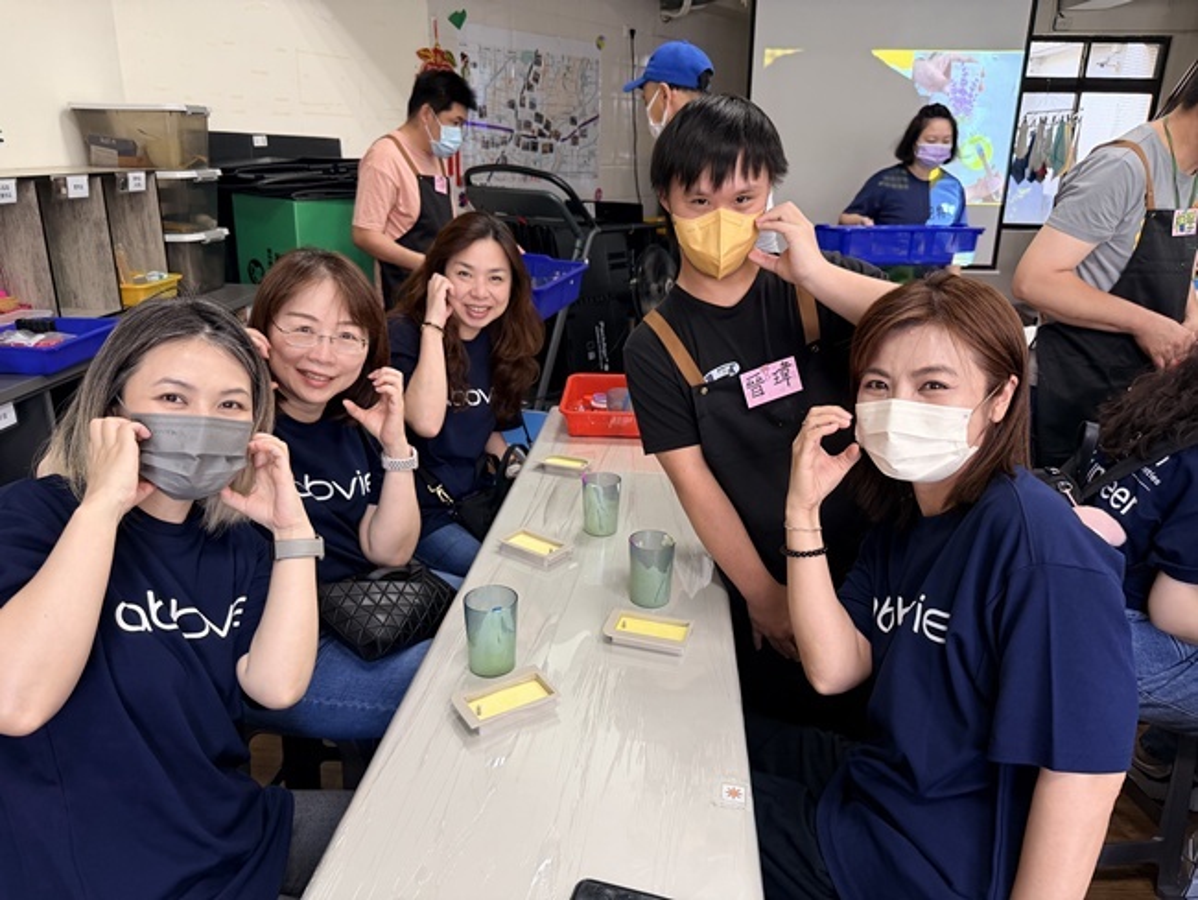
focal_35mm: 24
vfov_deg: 56.8
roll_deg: -0.9
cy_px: 450
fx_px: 831
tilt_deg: -19.6
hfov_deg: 71.6
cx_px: 599
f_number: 1.78
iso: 125
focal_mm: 6.76
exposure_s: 1/60
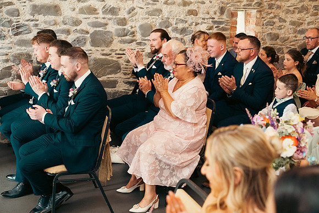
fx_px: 390
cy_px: 106
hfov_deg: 44.5
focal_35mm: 44
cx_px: 160
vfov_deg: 30.5
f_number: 3.5
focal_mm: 44
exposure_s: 1/160
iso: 2500
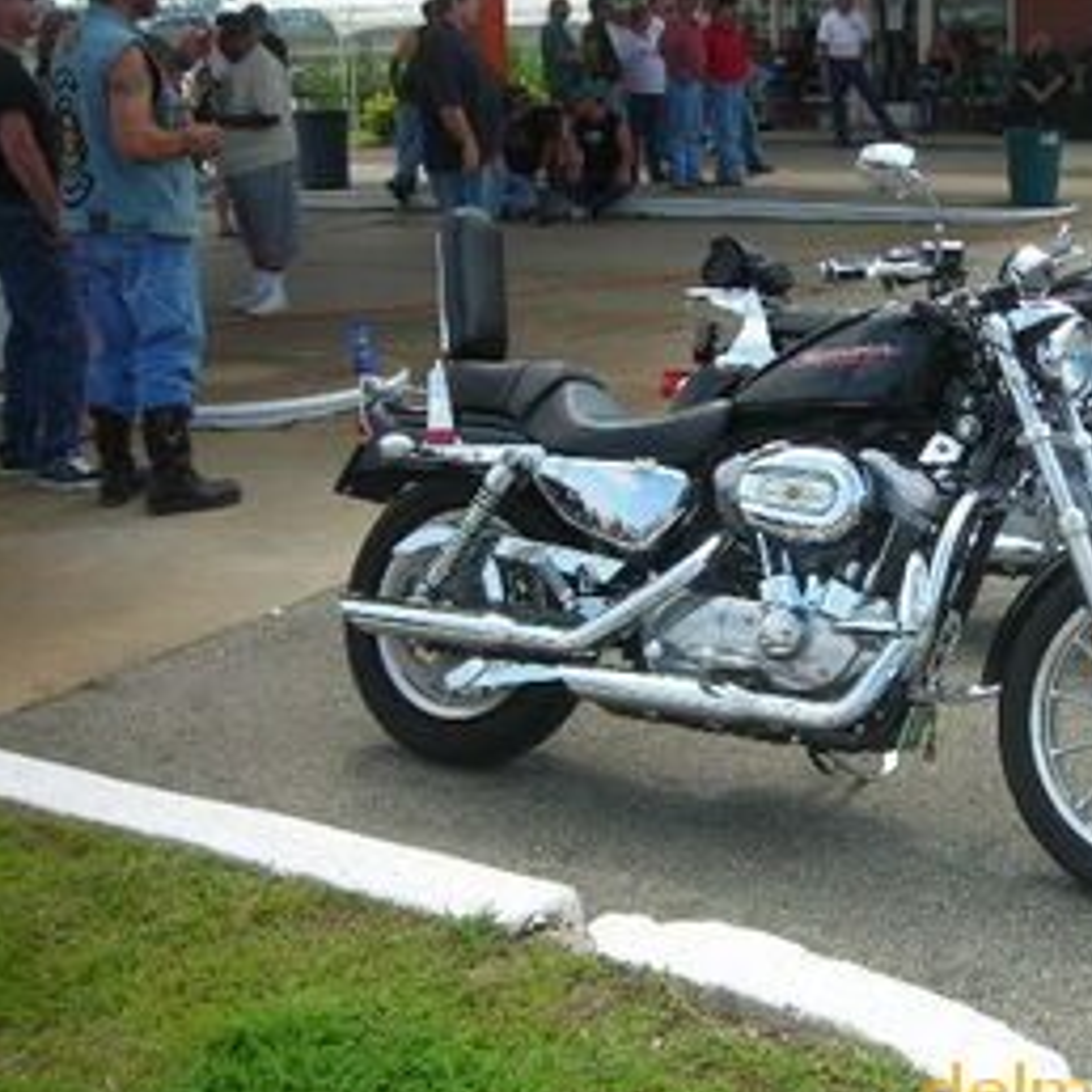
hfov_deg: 32.1
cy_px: 495
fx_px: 1856
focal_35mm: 52
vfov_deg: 32.8
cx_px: 834
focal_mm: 6.3
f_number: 3.2
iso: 50
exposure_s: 1/308
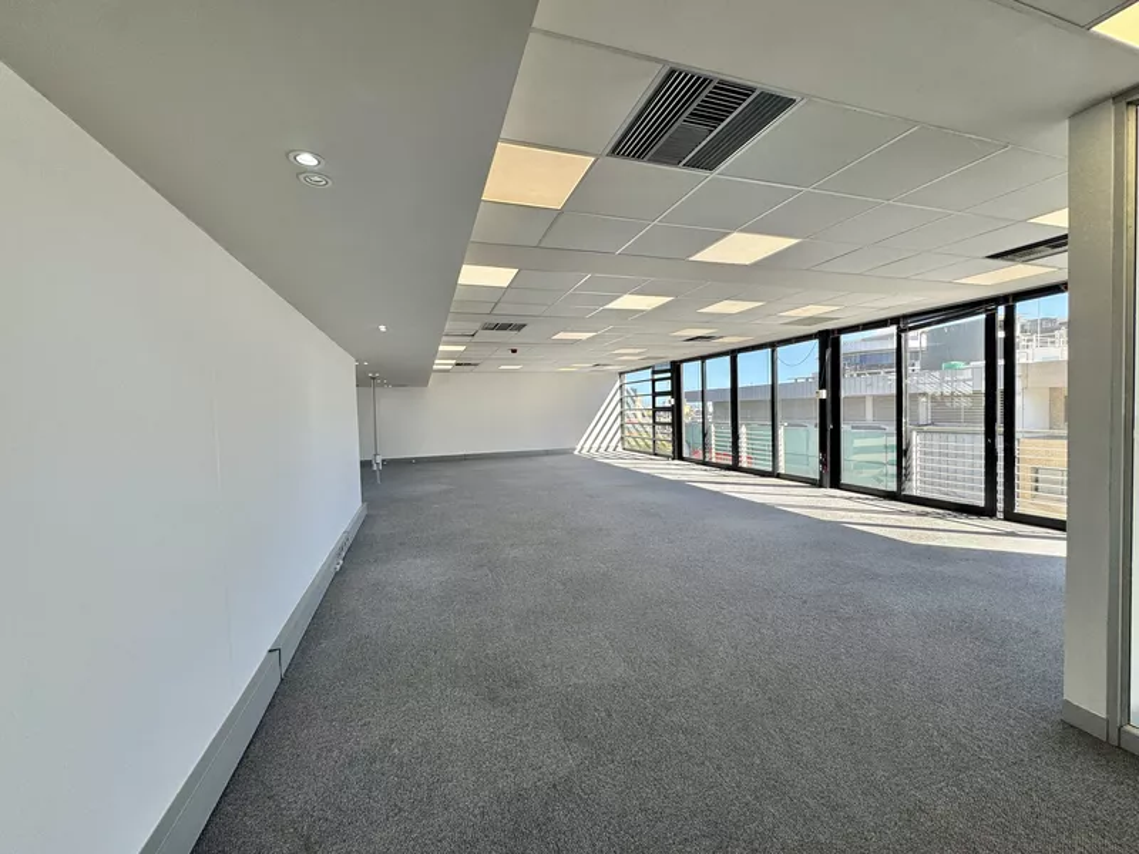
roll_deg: +0.8
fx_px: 461
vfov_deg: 85.7
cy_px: 427
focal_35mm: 14
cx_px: 570
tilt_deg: -2.3
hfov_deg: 102.1
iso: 40
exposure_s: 1/344
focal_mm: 2.22
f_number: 2.2
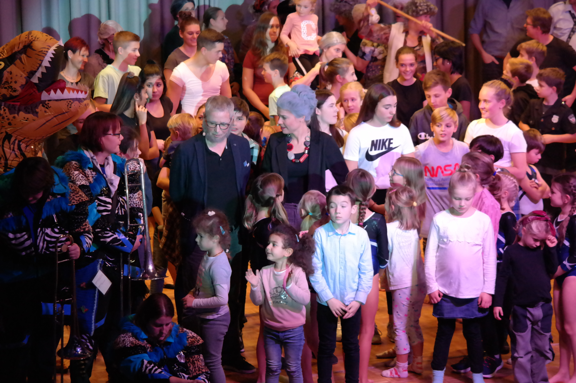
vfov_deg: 10.0
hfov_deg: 15.0
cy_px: 192
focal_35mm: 137
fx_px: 2191
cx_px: 288
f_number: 5
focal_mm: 89
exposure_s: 1/80
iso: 3200
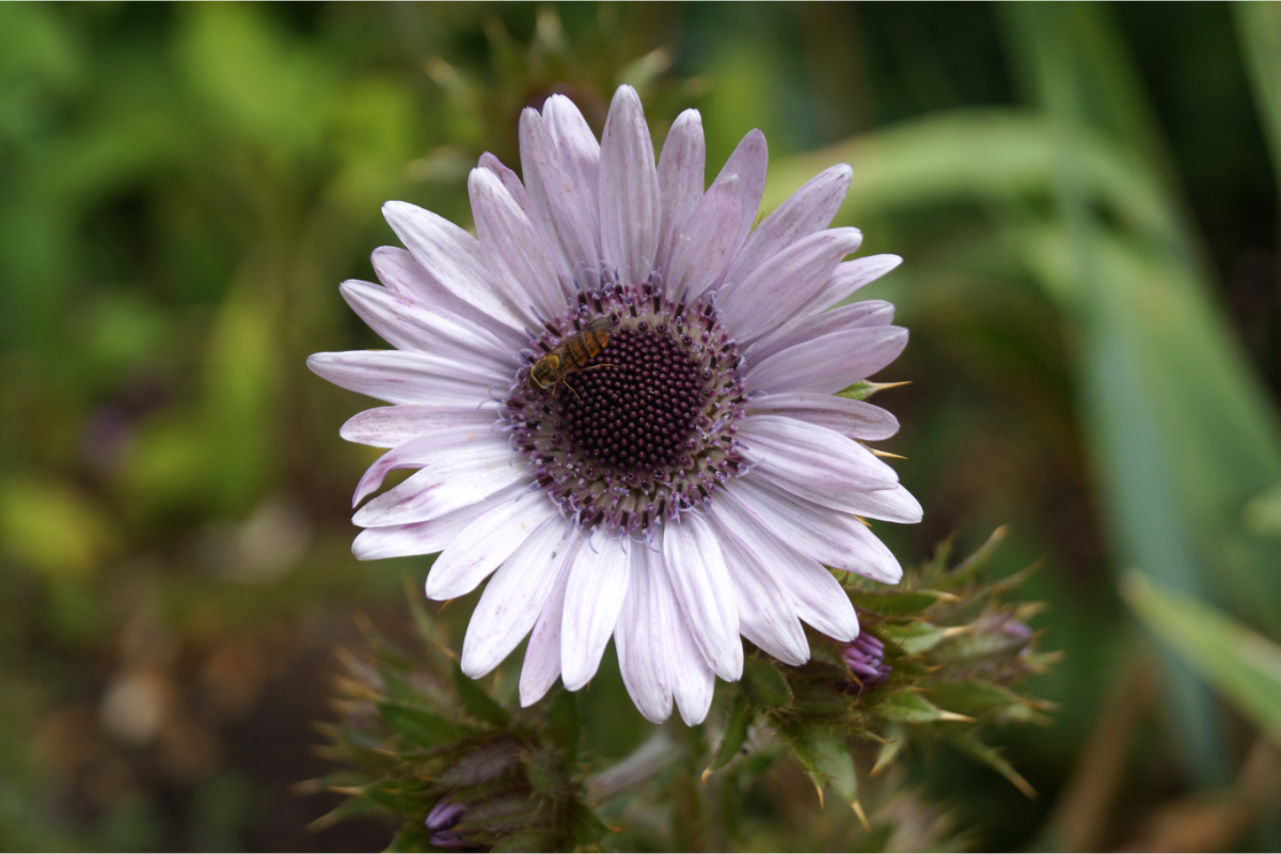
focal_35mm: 82
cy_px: 427
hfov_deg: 24.6
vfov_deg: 16.6
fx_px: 2935
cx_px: 640
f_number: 6.3
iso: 100
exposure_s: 1/200
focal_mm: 55
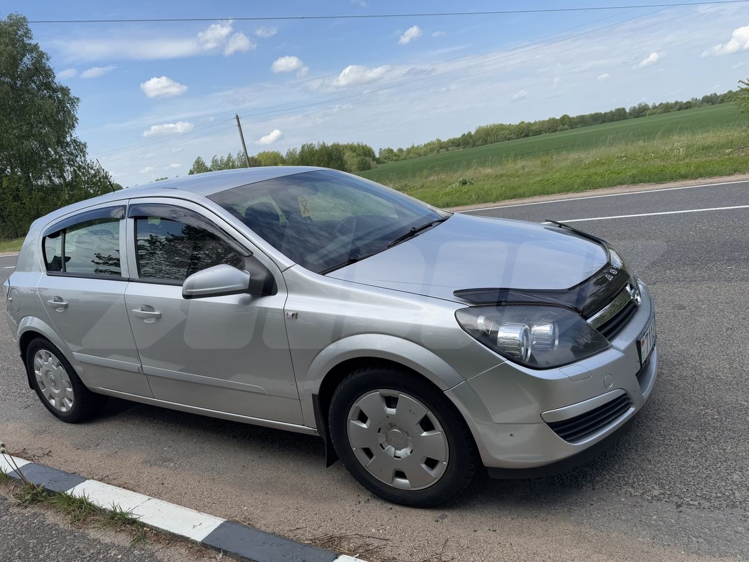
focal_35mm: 24
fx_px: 519
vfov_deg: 56.8
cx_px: 374
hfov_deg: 71.6
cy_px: 281
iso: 80
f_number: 1.78
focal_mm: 6.76
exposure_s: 1/3953
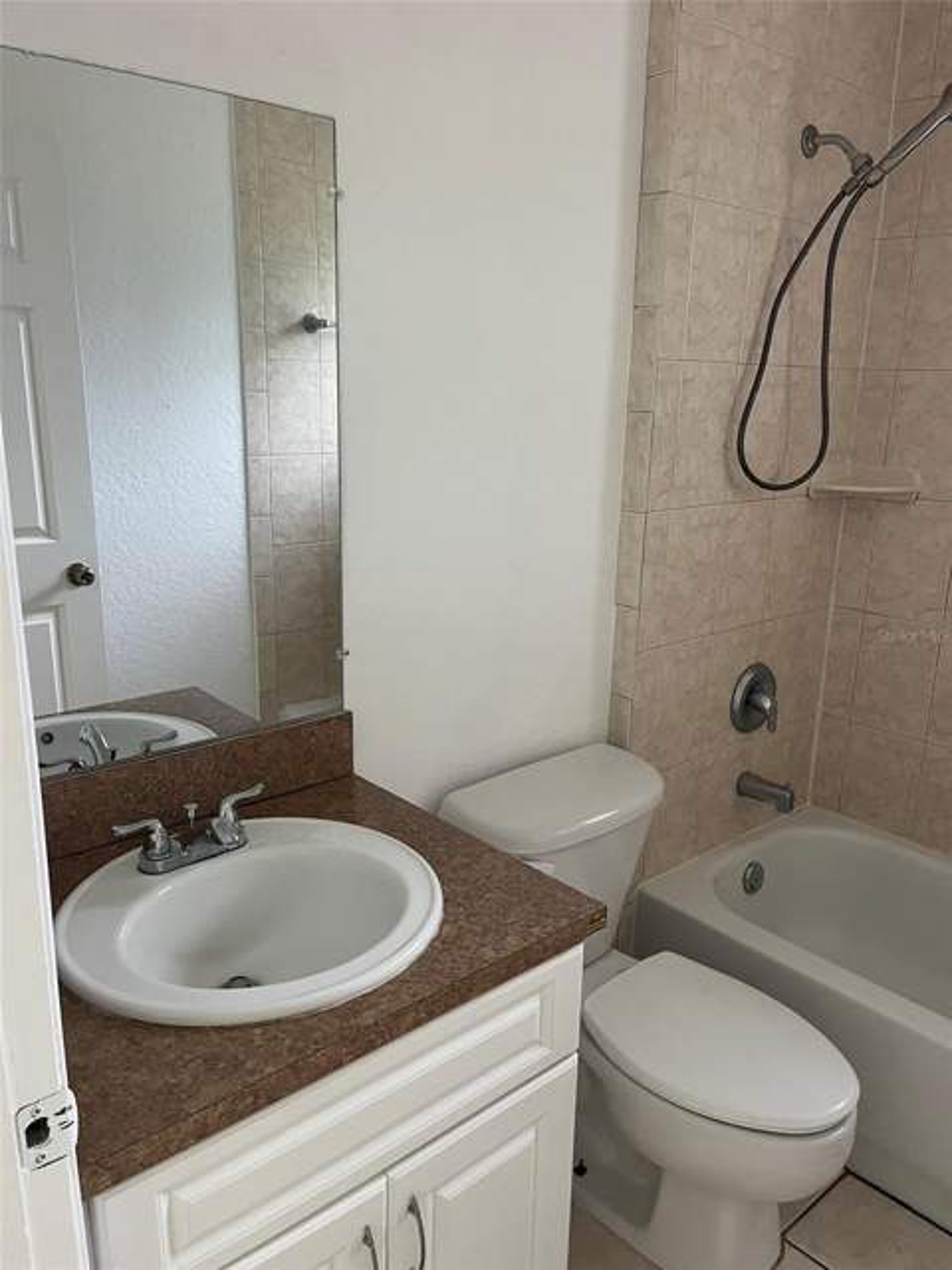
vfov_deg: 67.3
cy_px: 635
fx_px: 953
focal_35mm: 26
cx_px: 476
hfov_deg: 53.1
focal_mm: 5.1
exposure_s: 1/60
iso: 320
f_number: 1.6
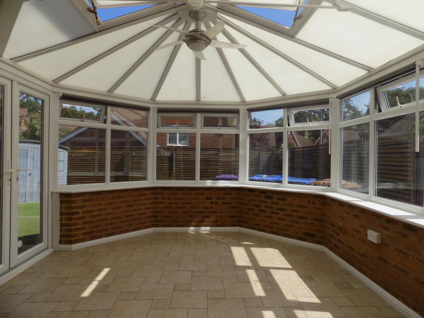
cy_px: 159
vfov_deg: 58.9
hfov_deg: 73.9
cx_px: 212
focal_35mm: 23
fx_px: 282
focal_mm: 4
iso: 80
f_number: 3.1
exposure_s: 1/1000
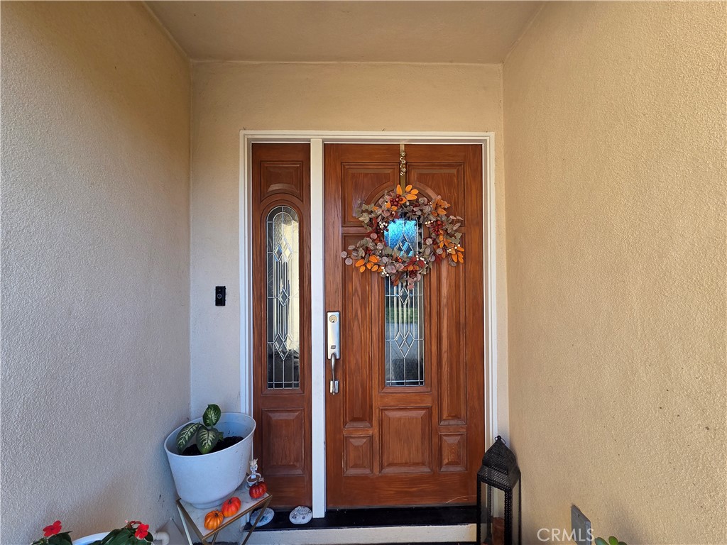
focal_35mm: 13
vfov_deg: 89.9
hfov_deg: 106.2
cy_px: 272
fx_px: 273
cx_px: 364
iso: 100
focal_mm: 2.2
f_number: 2.2
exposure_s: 1/120
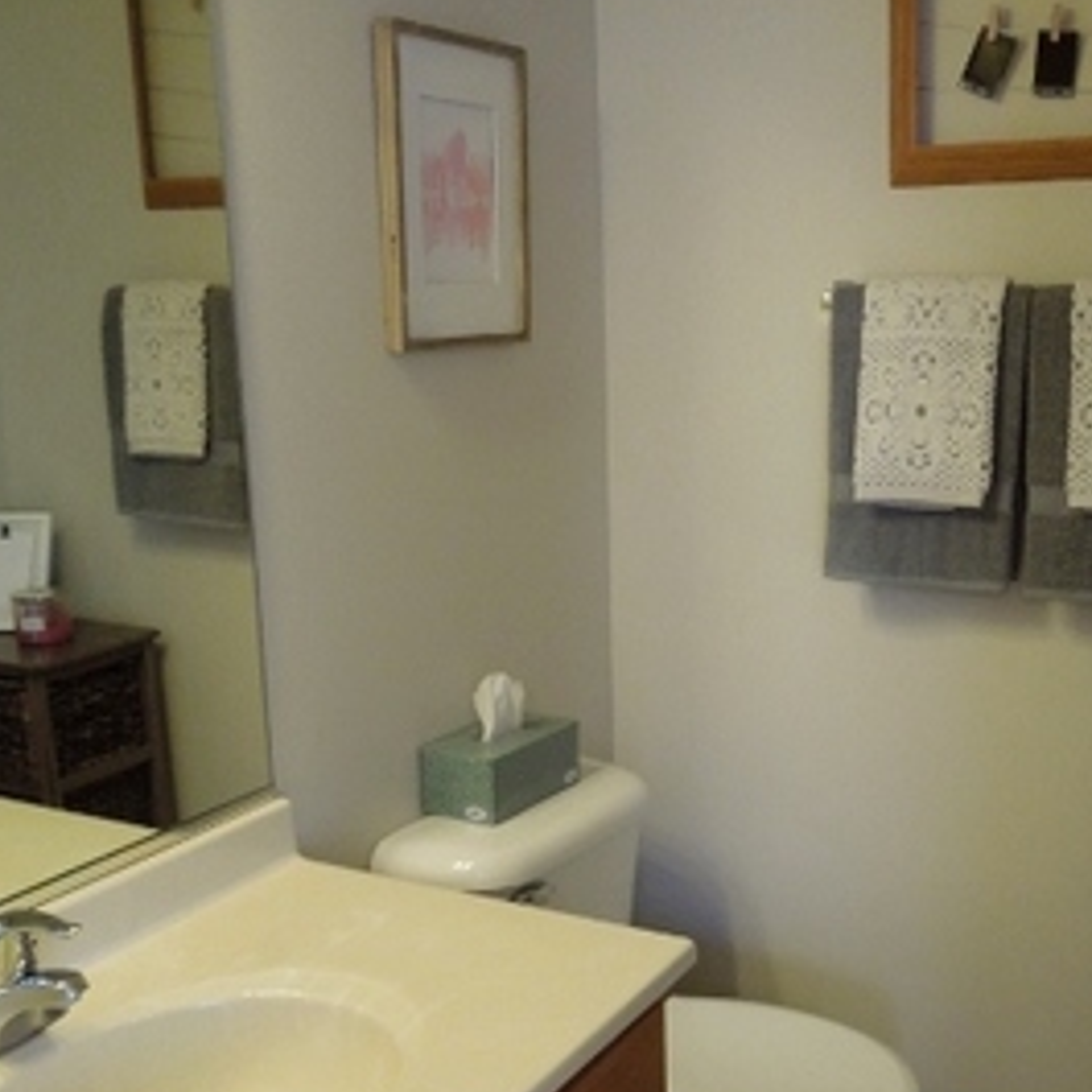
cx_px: 713
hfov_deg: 41.4
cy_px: 618
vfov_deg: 41.8
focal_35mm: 40
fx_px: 1428
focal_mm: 4.5
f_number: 3.3
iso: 280
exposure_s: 1/30
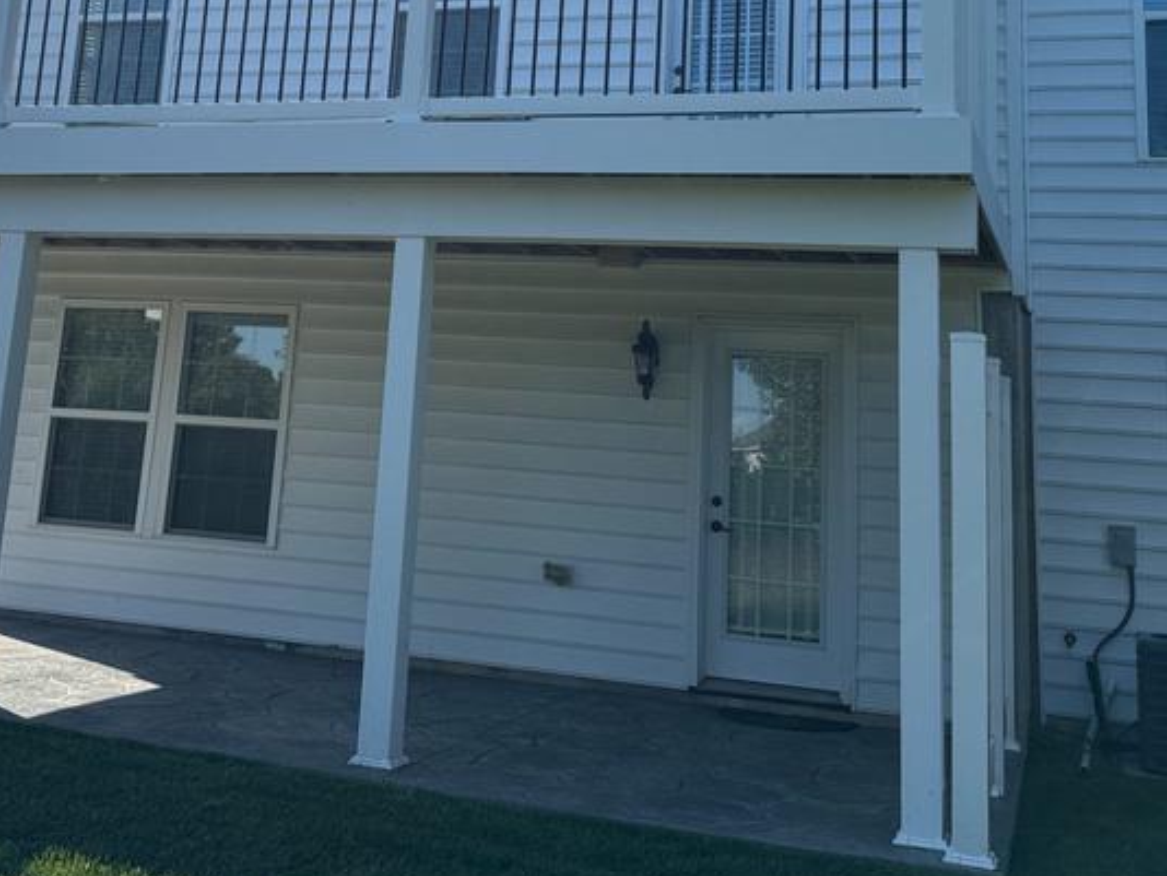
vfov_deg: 30.3
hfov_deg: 41.0
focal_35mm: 46
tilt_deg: +13.2
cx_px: 470
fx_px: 1551
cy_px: 103
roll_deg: -4.0
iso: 80
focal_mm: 6.76
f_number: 1.78
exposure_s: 1/4310
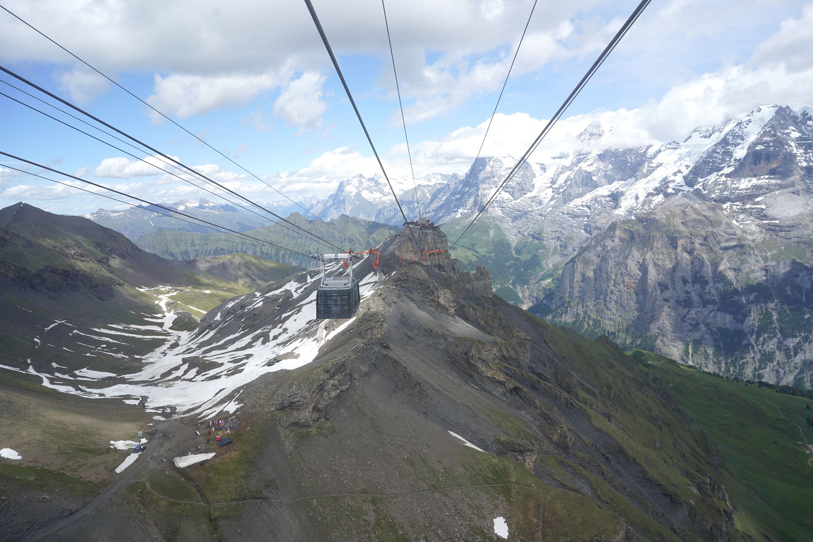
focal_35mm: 24
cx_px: 406
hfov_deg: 73.7
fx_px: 542
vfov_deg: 53.1
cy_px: 271
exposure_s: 1/100
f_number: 10
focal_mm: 24
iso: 100
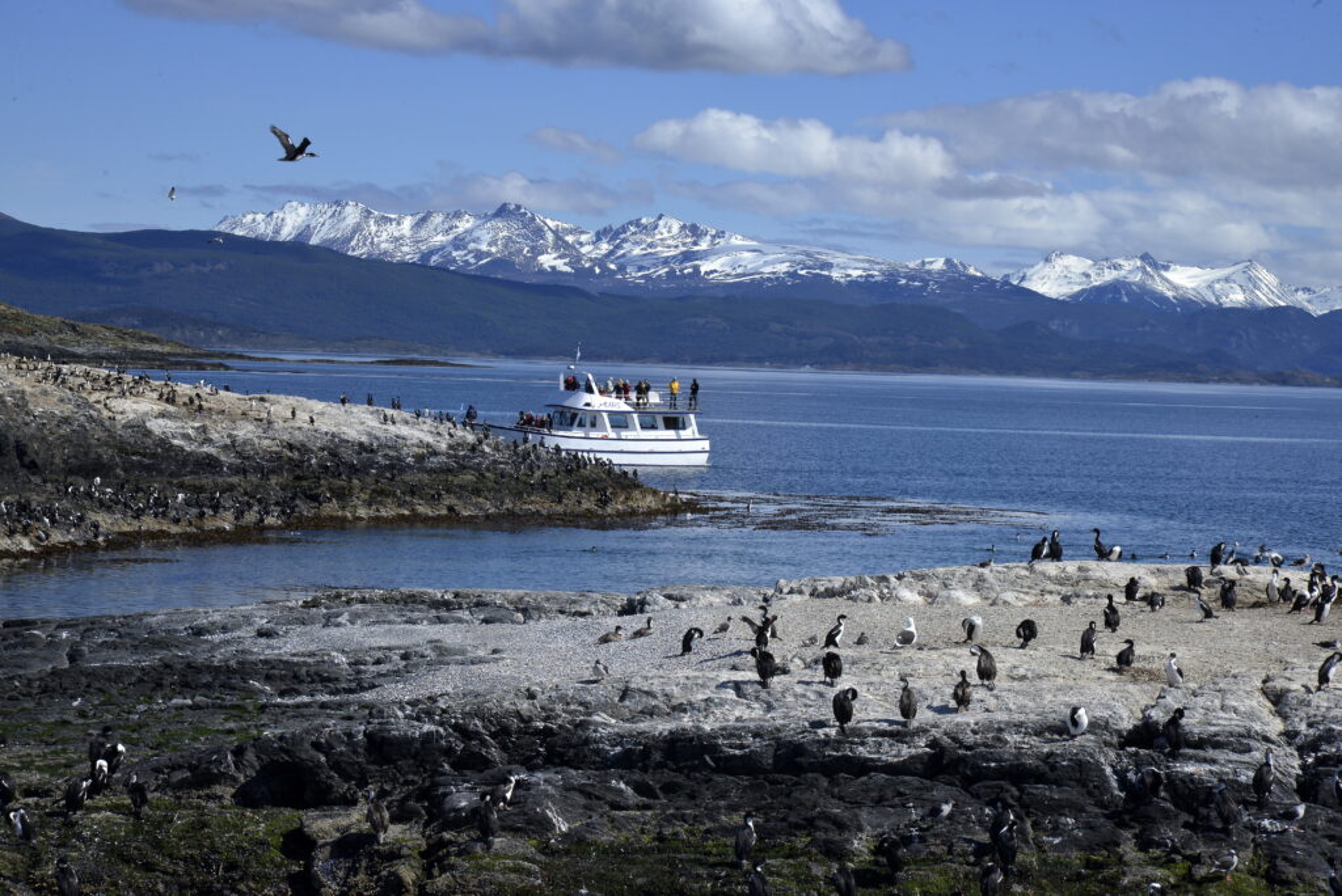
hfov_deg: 23.9
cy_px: 448
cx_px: 671
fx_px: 3170
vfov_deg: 16.1
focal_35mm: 85
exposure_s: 1/640
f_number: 18
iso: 800
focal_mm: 85
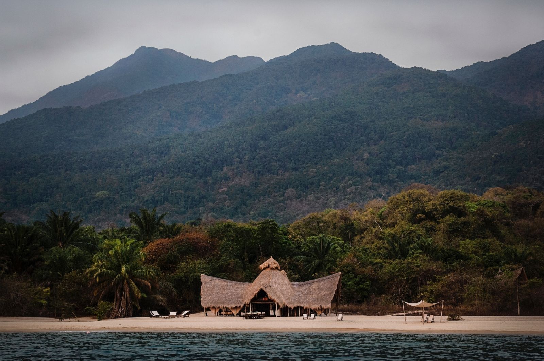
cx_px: 272
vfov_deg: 20.6
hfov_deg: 30.6
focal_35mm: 66
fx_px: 996
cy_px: 180
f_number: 6.3
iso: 200
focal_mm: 44
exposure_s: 1/200
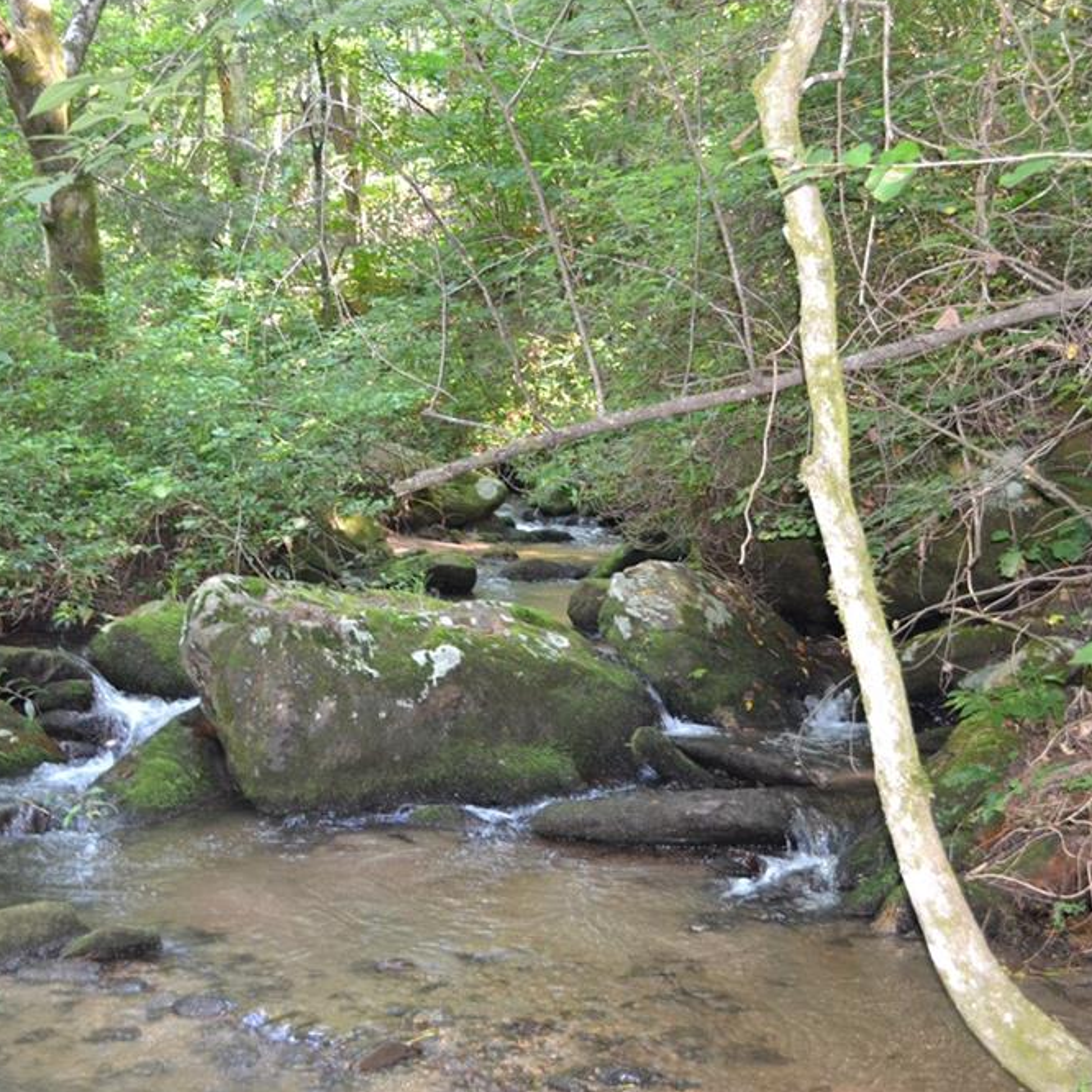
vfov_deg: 36.1
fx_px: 1677
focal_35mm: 47
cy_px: 551
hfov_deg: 36.1
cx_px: 518
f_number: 4
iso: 1800
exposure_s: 1/60
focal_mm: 24
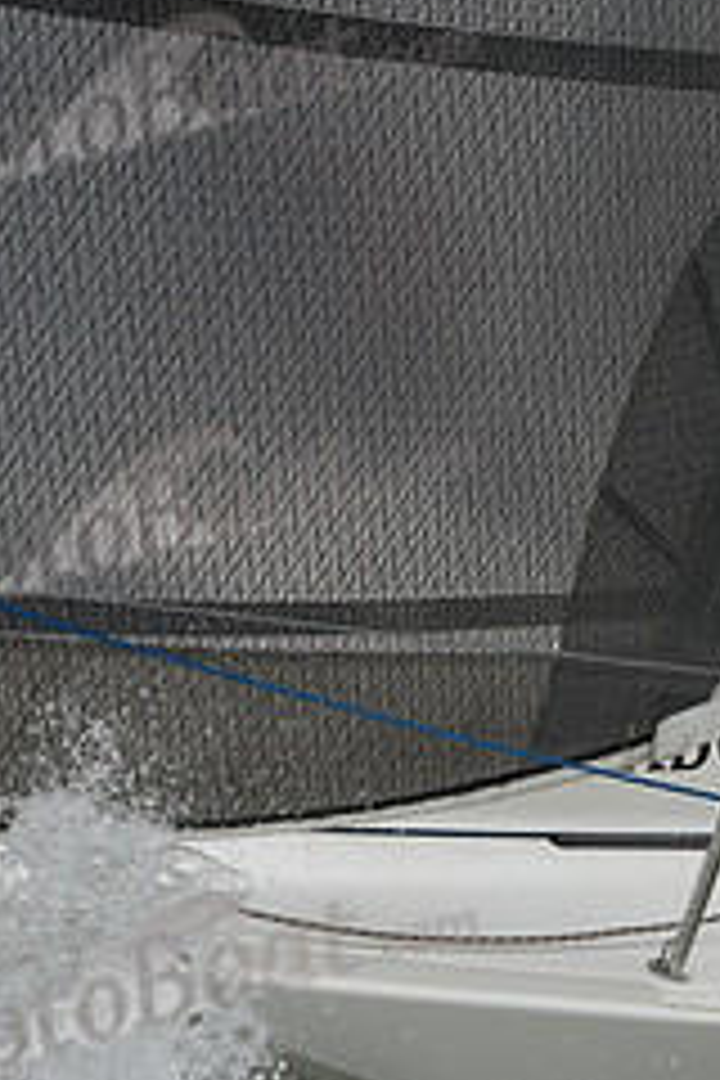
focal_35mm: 218
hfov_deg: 6.3
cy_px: 691
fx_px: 6539
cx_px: 716
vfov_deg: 9.4
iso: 400
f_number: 6.3
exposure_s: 1/800
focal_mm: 90
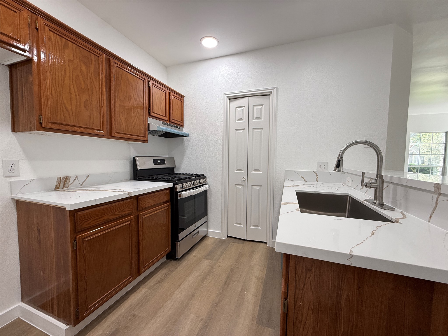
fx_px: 181
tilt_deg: -2.0
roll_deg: -1.3
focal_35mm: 14
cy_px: 168
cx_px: 224
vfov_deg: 85.7
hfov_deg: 102.1
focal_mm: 2.22
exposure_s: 1/120
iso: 100
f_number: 2.2
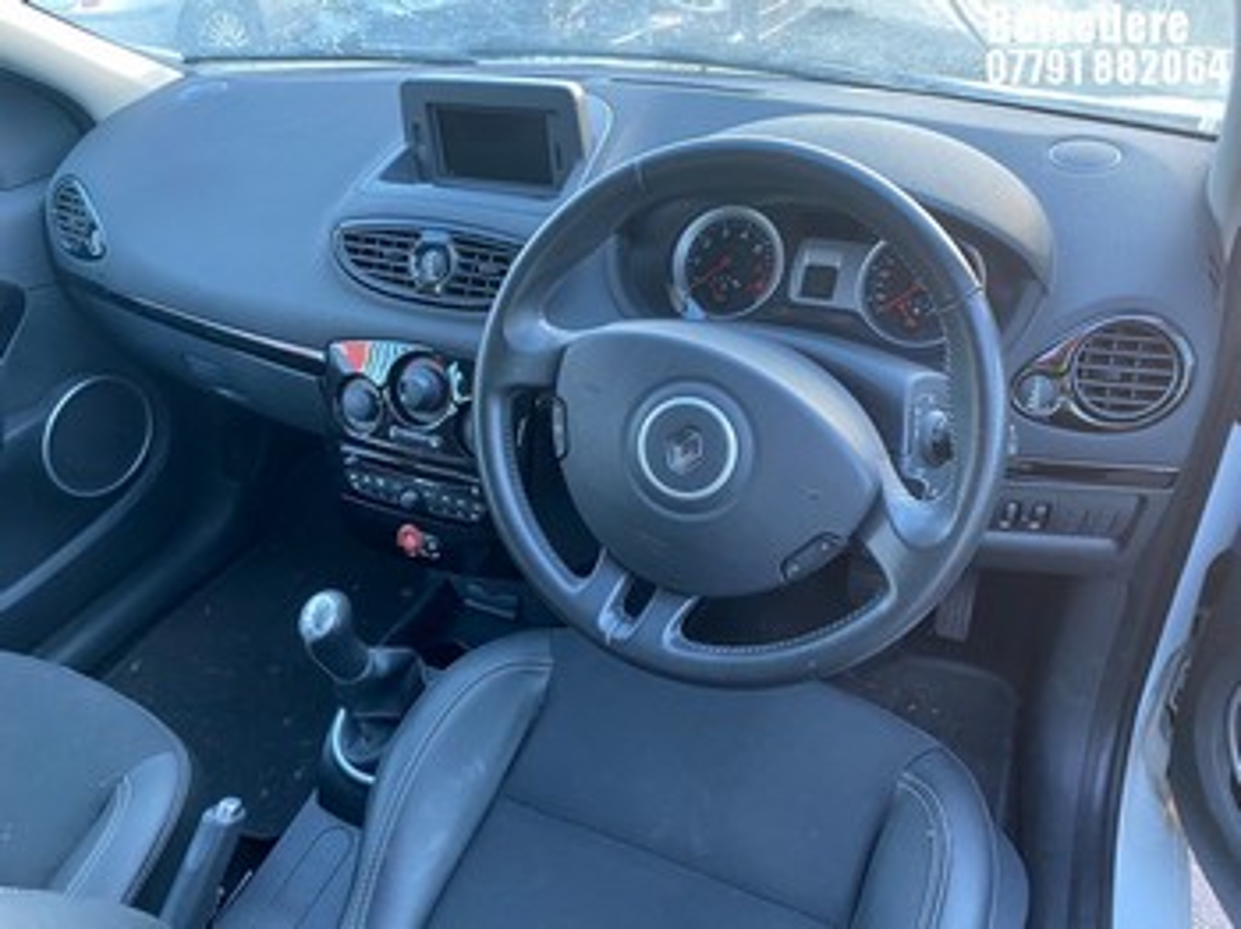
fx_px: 931
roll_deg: +4.4
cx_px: 620
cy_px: 464
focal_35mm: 26
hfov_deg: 67.3
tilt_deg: -36.2
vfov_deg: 53.0
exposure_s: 1/60
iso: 160
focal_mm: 4.25
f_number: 1.8
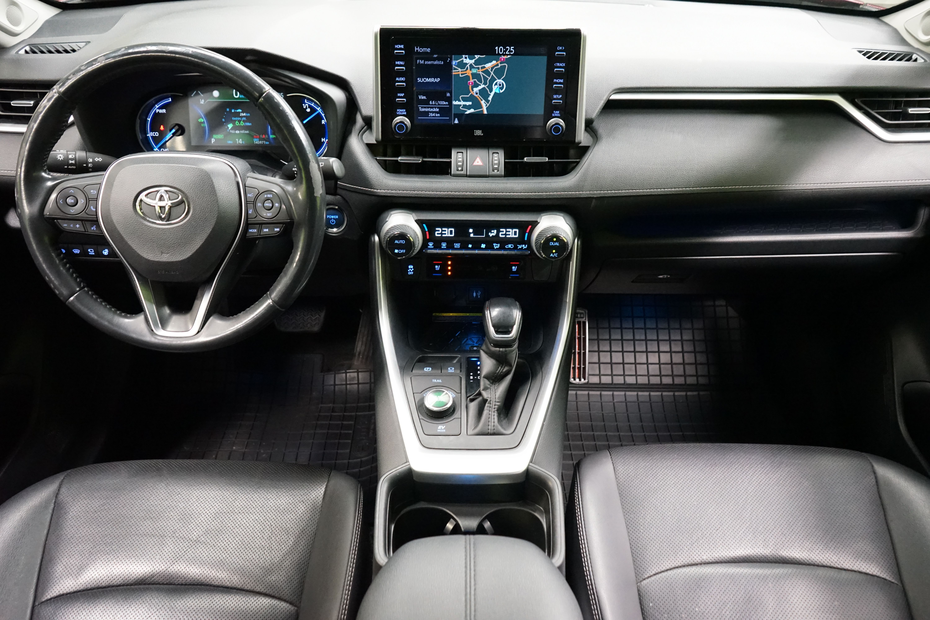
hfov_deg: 65.5
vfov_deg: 46.4
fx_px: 723
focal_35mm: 28
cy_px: 310
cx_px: 465
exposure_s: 1/50
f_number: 5
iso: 6400
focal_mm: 28
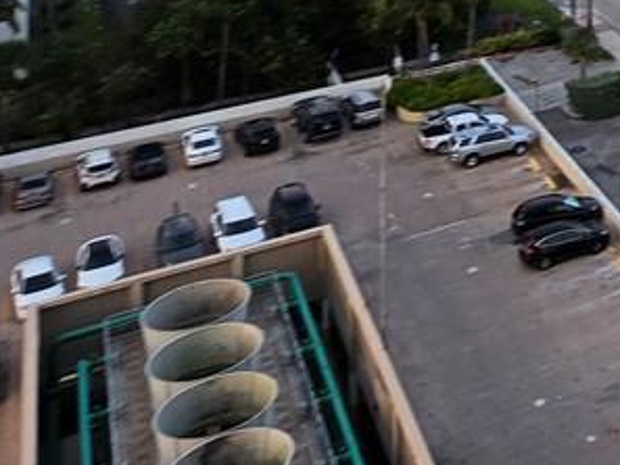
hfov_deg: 21.5
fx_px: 1254
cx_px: 1012
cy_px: -438
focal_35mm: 70
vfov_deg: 16.5
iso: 25
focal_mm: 2.2
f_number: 1.9
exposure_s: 1/120
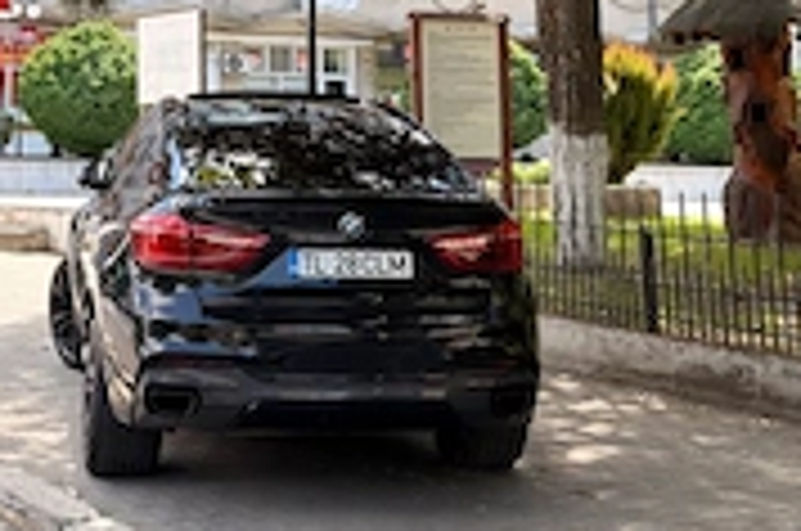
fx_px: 1666
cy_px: -18
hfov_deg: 26.9
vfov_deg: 17.6
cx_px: 270
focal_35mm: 75
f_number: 1.78
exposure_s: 1/856
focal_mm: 6.76
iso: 100
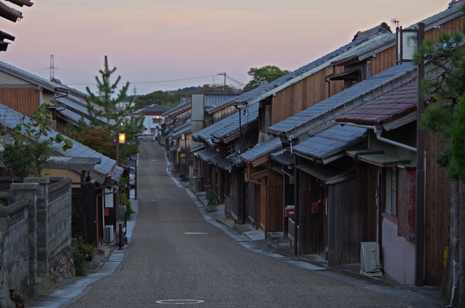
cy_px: 154
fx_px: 1315
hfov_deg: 20.1
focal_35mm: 102
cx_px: 232
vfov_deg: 13.4
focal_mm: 68
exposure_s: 1/125
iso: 800
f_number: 6.3
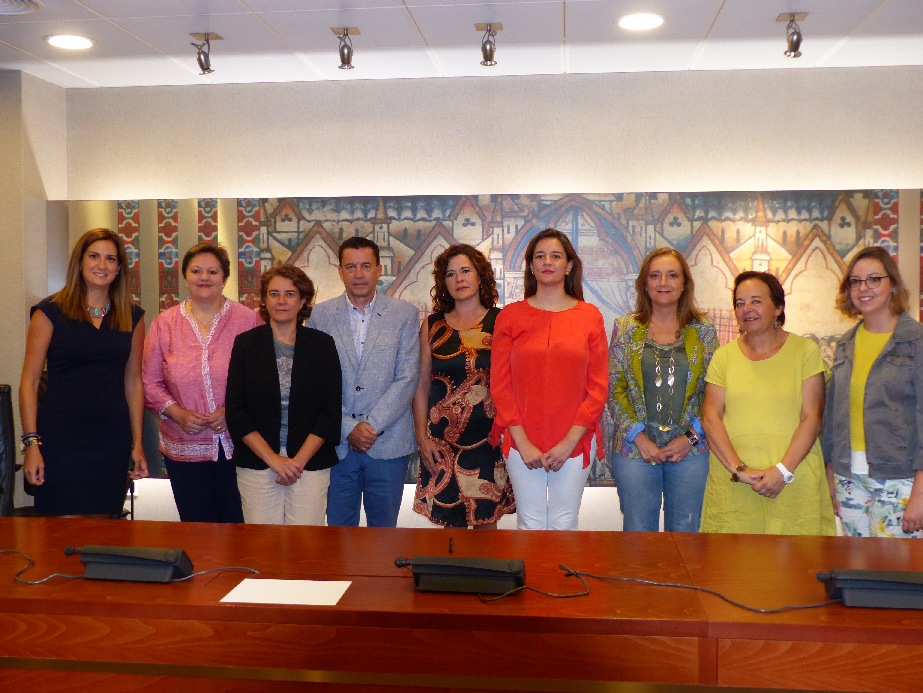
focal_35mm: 37
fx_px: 987
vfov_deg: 38.7
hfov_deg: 50.1
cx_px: 462
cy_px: 346
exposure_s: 1/60
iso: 250
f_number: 2.8
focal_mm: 6.6
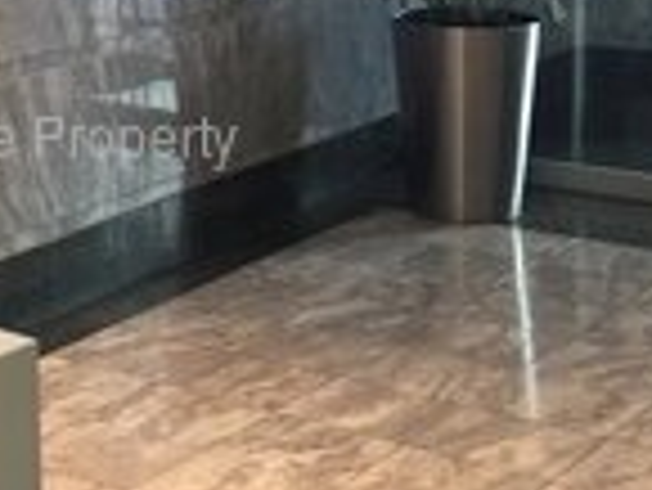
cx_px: -319
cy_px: -88
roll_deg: +1.8
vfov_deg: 14.4
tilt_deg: -5.3
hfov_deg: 17.6
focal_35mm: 100
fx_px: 1885
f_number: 2.2
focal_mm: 4.15
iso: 160
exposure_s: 1/33
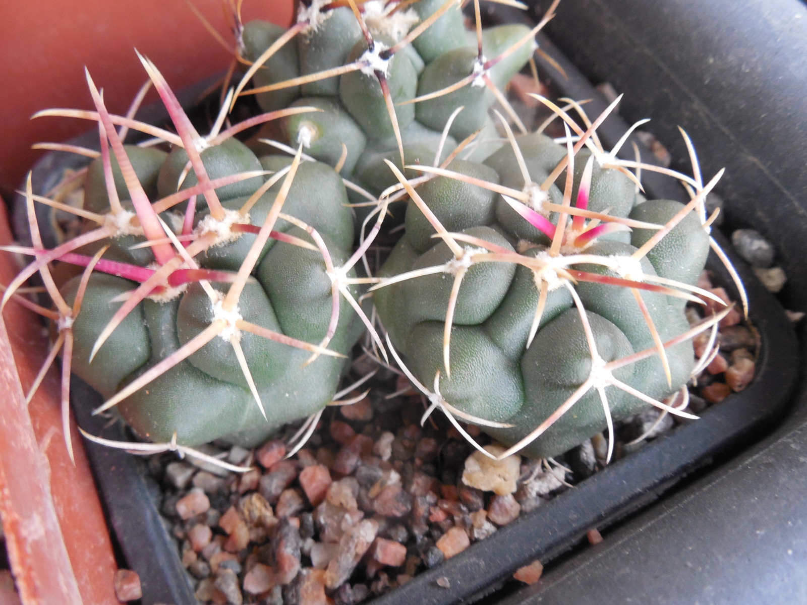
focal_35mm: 31
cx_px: 404
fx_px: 723
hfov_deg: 58.4
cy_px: 302
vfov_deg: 45.4
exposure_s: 1/10
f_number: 3.6
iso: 400
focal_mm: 5.6
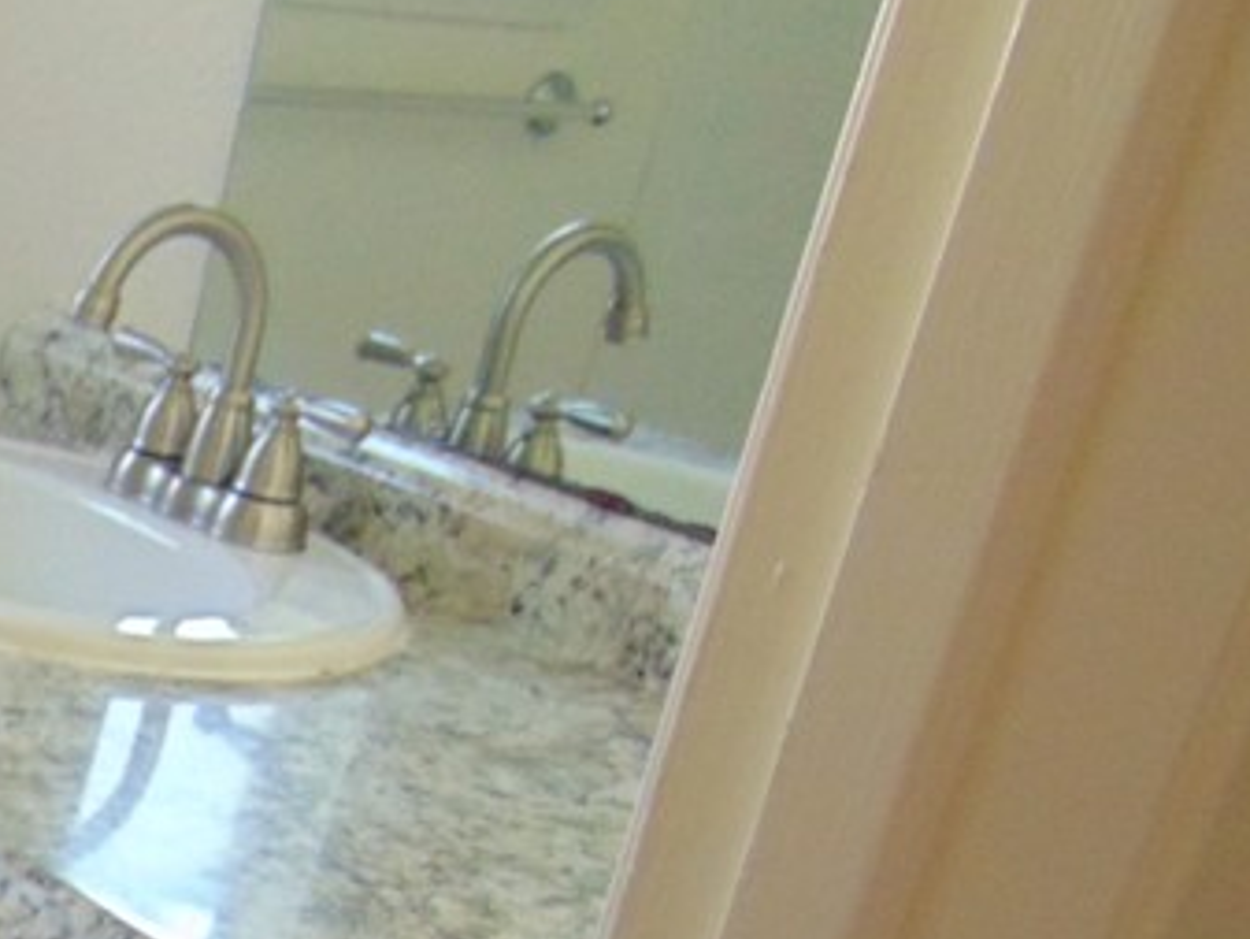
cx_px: -519
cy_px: 1210
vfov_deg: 18.1
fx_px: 2745
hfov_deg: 22.1
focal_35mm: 76
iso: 320
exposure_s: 1/30
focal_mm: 4.5
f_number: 3
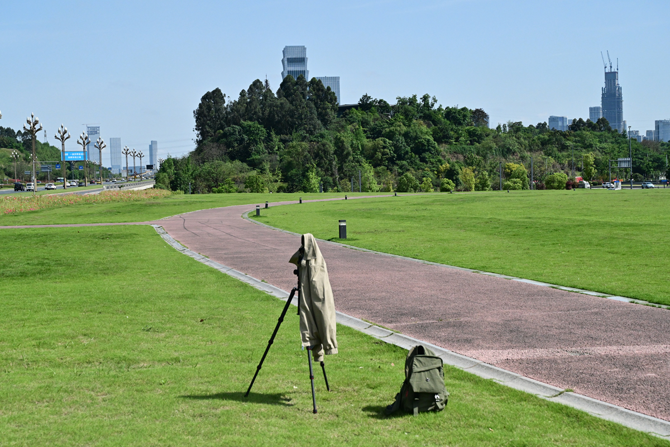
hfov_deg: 40.3
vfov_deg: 27.5
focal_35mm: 49
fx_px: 912
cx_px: 335
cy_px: 224
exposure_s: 1/5000
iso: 2500
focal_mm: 49
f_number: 8
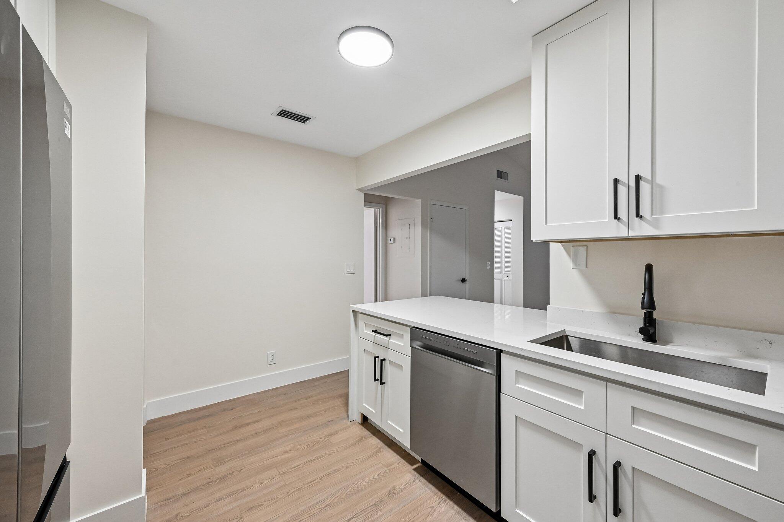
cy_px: 261
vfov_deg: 81.2
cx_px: 392
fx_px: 305
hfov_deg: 104.3
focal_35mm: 14
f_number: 8
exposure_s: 1/100
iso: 2500
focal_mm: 14
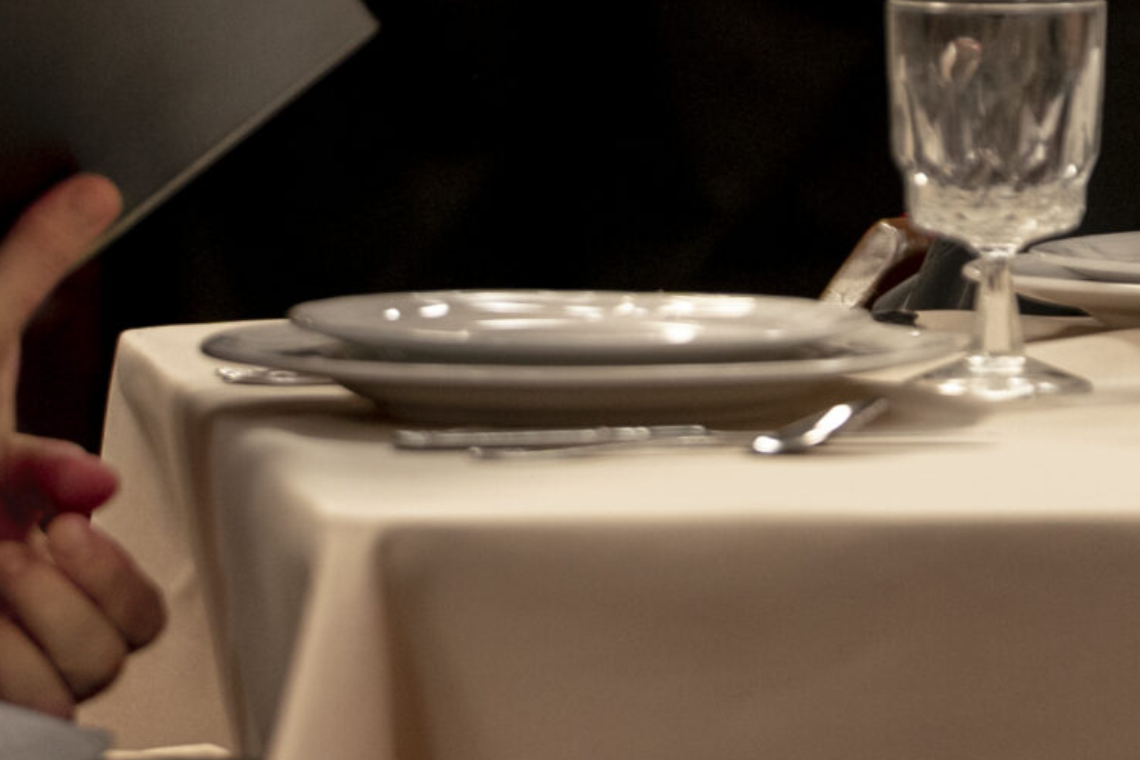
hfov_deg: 3.5
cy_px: -393
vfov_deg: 2.3
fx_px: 18619
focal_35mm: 588
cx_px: 297
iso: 1000
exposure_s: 1/250
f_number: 2.8
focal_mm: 171
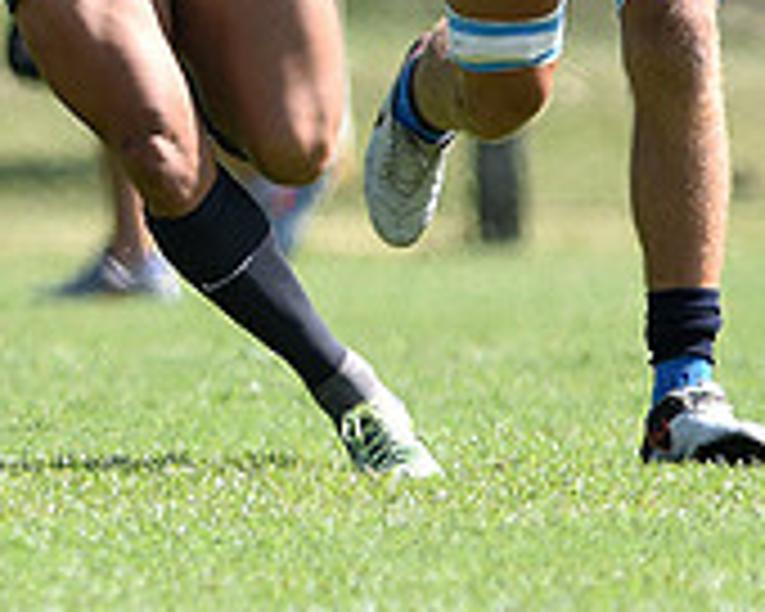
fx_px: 30407
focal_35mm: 1343
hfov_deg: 1.4
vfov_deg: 1.2
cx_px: -302
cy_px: -241
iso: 200
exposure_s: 1/1000
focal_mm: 420
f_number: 4
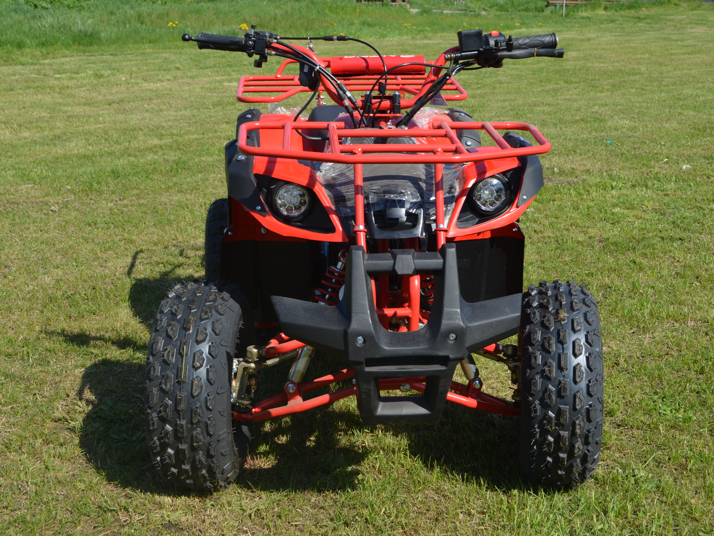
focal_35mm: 48
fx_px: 981
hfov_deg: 39.9
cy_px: 269
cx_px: 405
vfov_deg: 30.5
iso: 100
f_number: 8
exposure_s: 1/200
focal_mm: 29
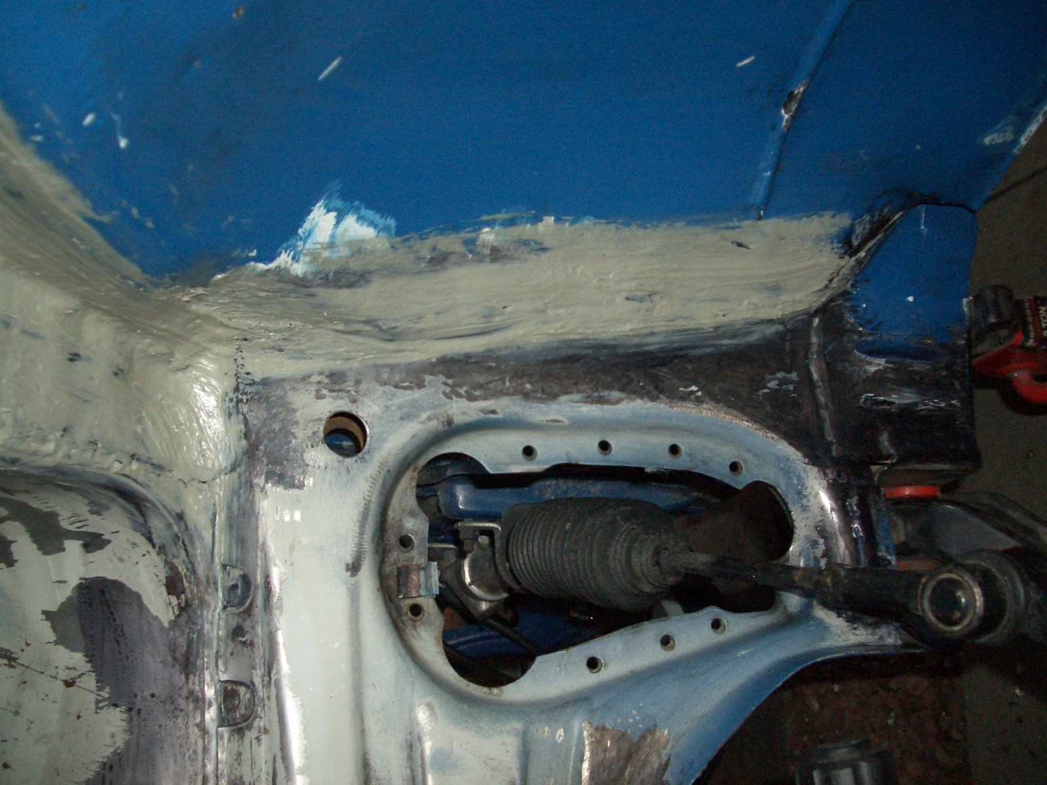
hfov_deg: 52.6
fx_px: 1059
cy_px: 392
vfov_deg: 40.7
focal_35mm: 35
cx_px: 524
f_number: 2.6
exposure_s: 1/60
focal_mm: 5.8
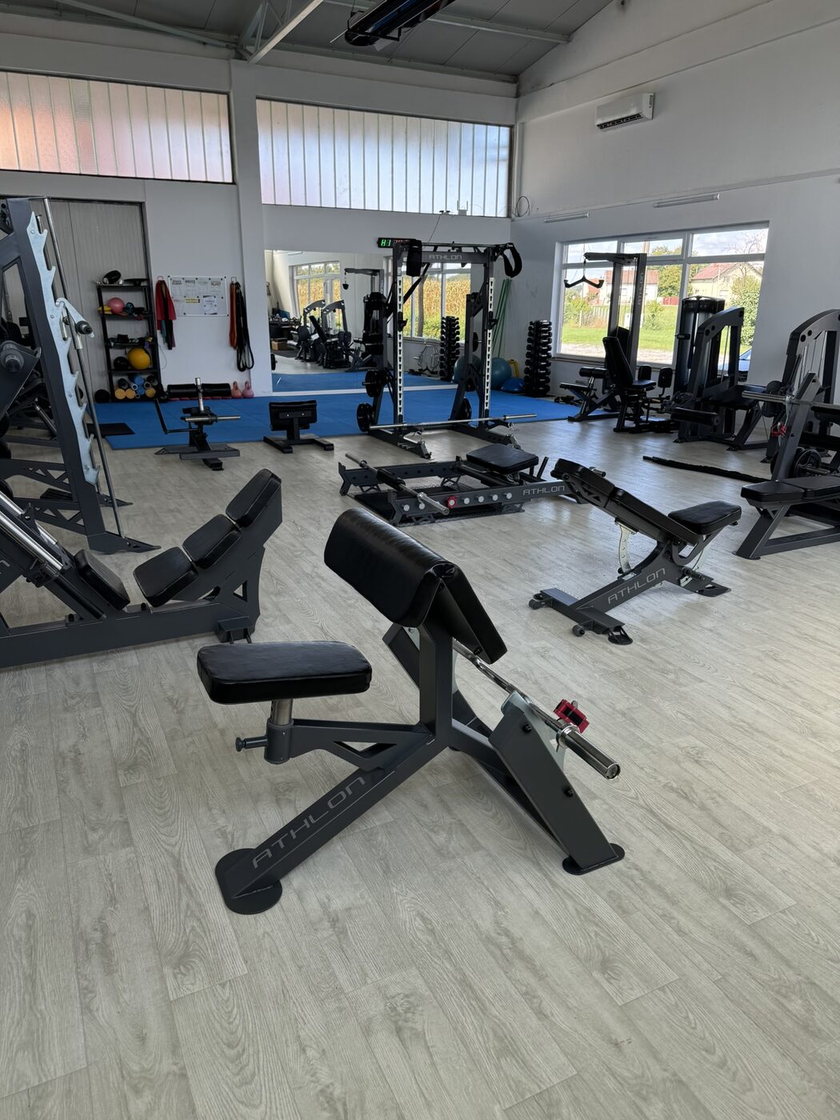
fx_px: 777
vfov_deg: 71.6
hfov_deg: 56.8
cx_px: 420
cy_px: 560
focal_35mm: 24
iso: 80
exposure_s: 1/296
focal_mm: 6.76
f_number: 1.78
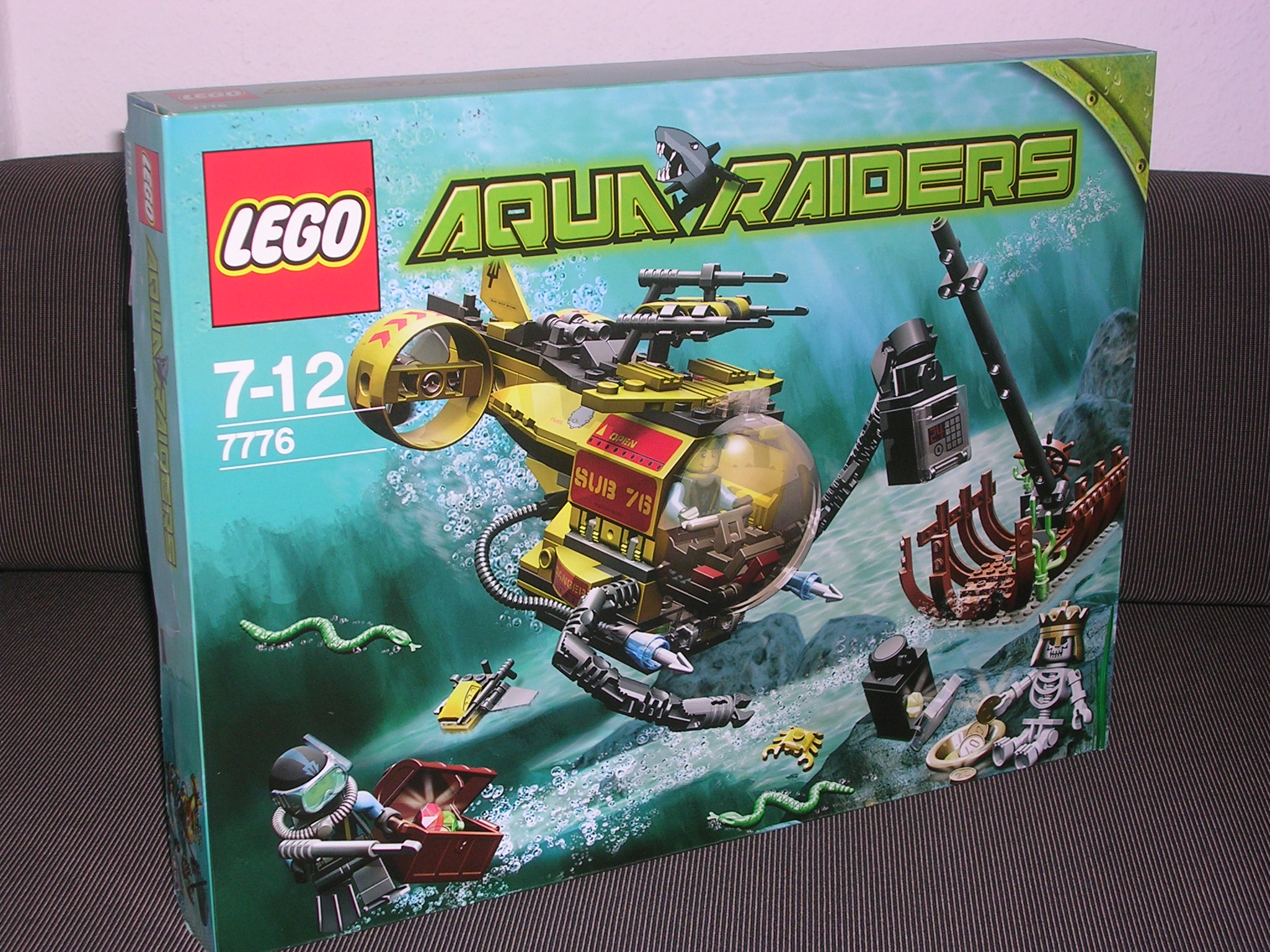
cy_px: 476
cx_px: 635
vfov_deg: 23.3
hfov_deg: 30.7
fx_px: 2311
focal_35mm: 63
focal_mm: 9.6
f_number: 3.5
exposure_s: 1/60.1
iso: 50
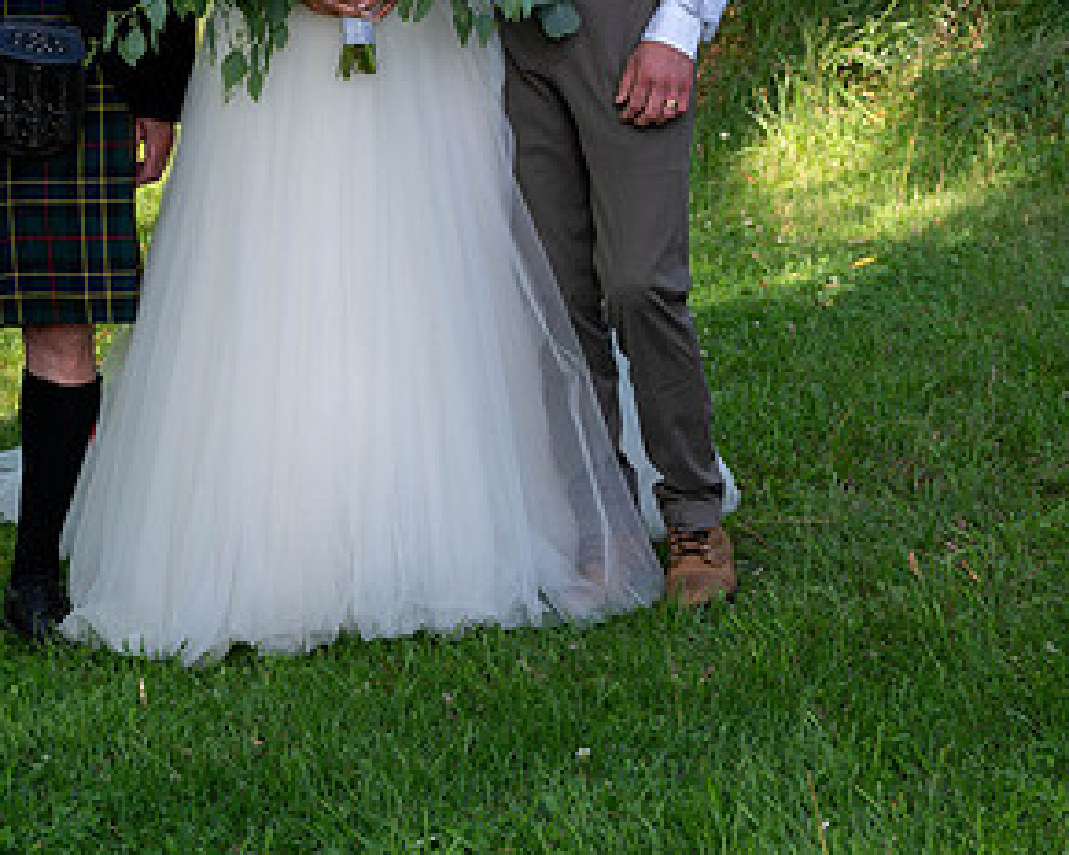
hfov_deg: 16.7
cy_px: 50
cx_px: 343
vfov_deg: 13.3
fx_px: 3638
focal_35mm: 115
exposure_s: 1/250
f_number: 5
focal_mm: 53
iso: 200
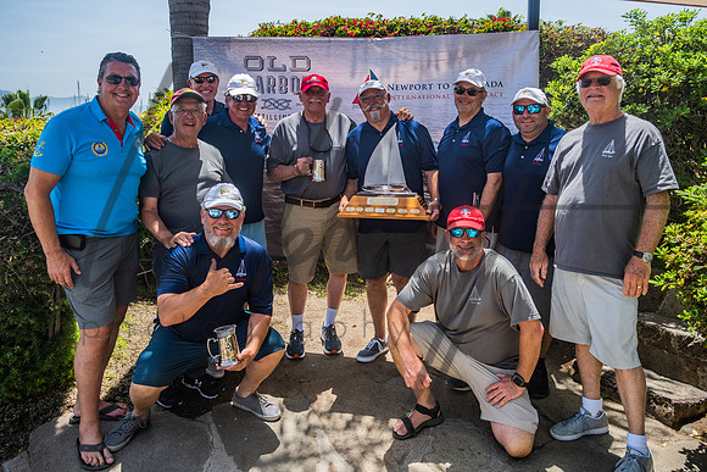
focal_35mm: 29
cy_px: 191
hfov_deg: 63.6
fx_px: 570
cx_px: 354
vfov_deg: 44.7
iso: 125
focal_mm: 24
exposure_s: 1/320
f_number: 4
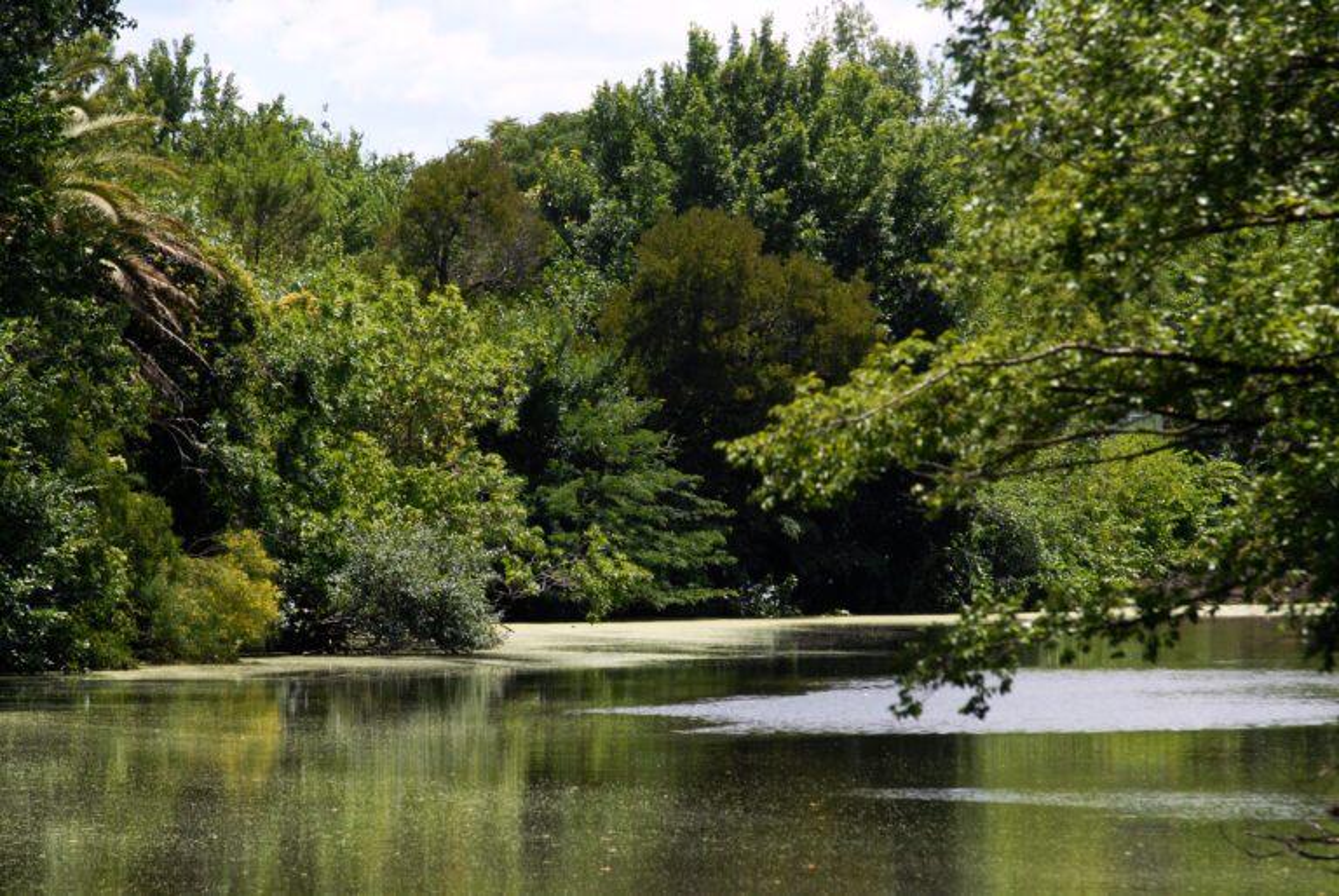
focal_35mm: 300
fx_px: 11171
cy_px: 448
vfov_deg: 4.6
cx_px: 670
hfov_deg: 6.9
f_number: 6.3
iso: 200
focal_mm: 200
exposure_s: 1/400
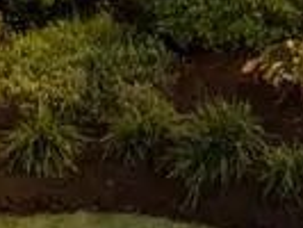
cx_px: 538
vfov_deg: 6.6
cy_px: -449
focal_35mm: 207
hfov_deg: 9.1
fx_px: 1814
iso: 1000
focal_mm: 14.45
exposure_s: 1/13
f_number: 2.8
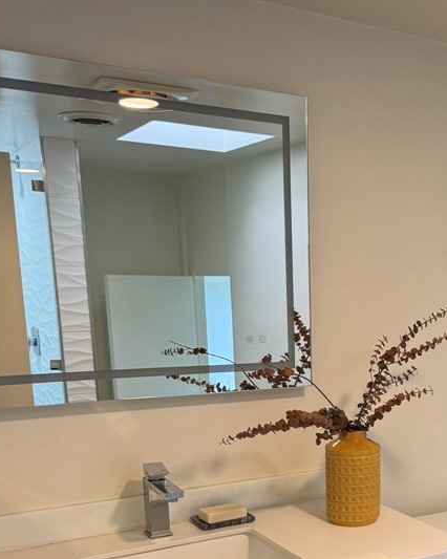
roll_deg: -1.2
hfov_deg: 32.3
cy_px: 486
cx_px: 375
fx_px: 745
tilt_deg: -16.6
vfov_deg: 38.8
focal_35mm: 45
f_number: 1.78
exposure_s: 1/120
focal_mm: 6.76
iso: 200
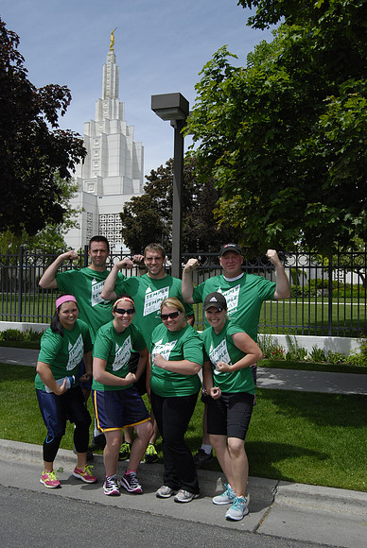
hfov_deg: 37.0
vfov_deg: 53.1
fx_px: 549
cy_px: 274
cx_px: 184
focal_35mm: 36
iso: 400
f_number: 10
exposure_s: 1/800
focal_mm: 24
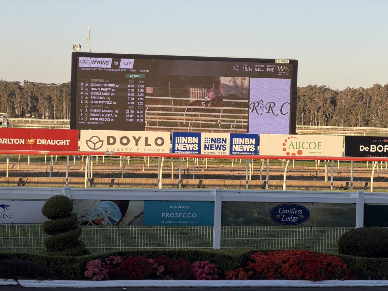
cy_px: 146
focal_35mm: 100
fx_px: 1121
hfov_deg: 19.6
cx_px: 194
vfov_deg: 14.8
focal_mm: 16.89
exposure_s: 1/625
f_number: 2.8
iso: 50
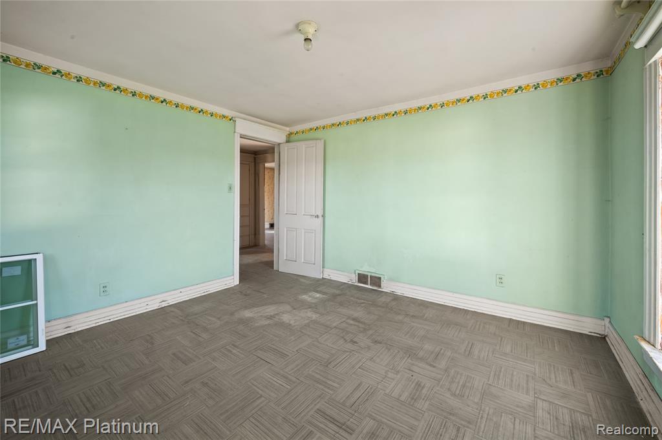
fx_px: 257
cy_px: 220
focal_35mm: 14
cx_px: 331
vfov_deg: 81.1
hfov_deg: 104.3
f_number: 11
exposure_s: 1
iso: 100
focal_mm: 14
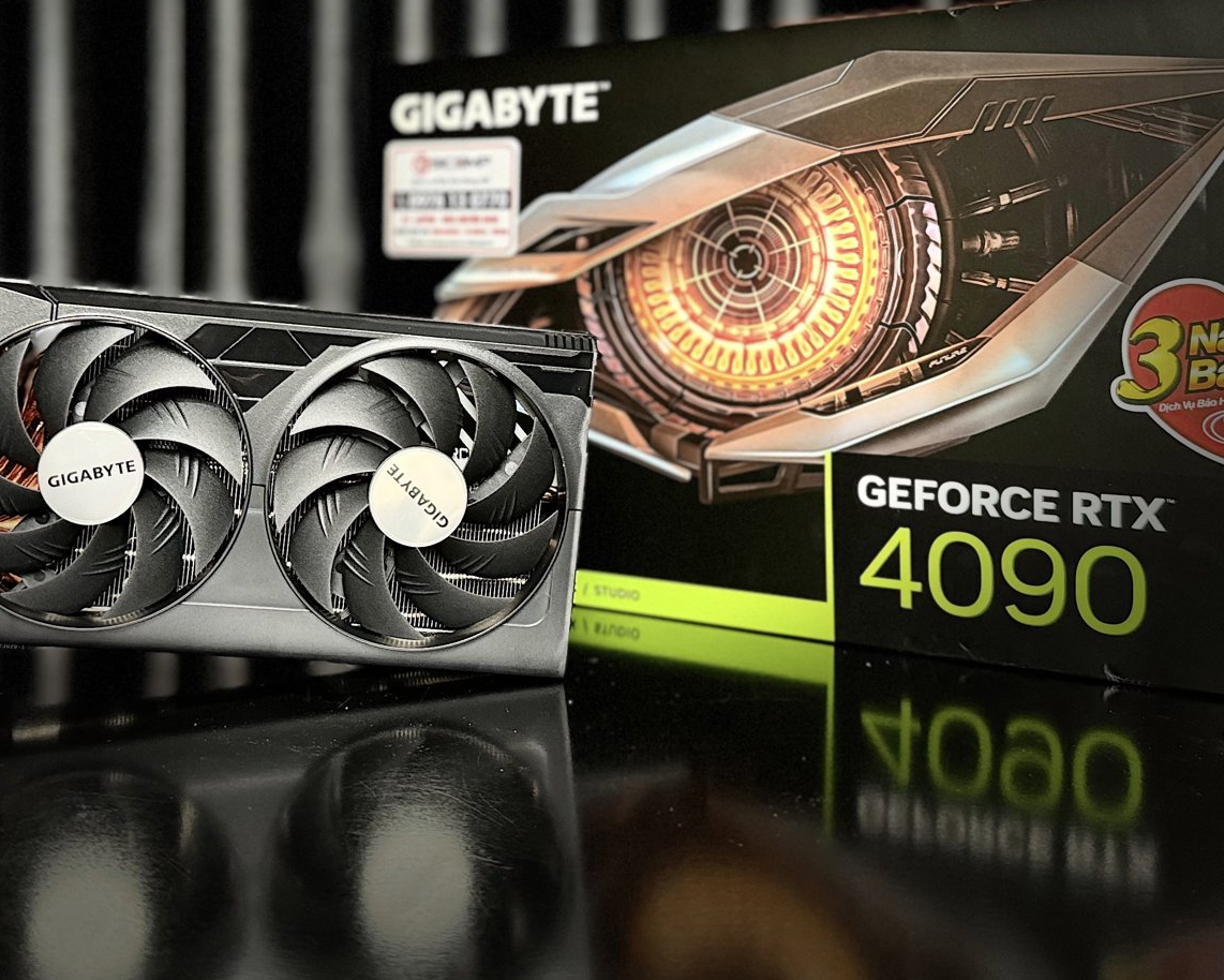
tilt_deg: -0.6
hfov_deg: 43.6
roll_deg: +0.1
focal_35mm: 42
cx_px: 487
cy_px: 298
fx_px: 1522
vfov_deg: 35.2
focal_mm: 6.76
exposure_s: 1/60
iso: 400
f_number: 1.78
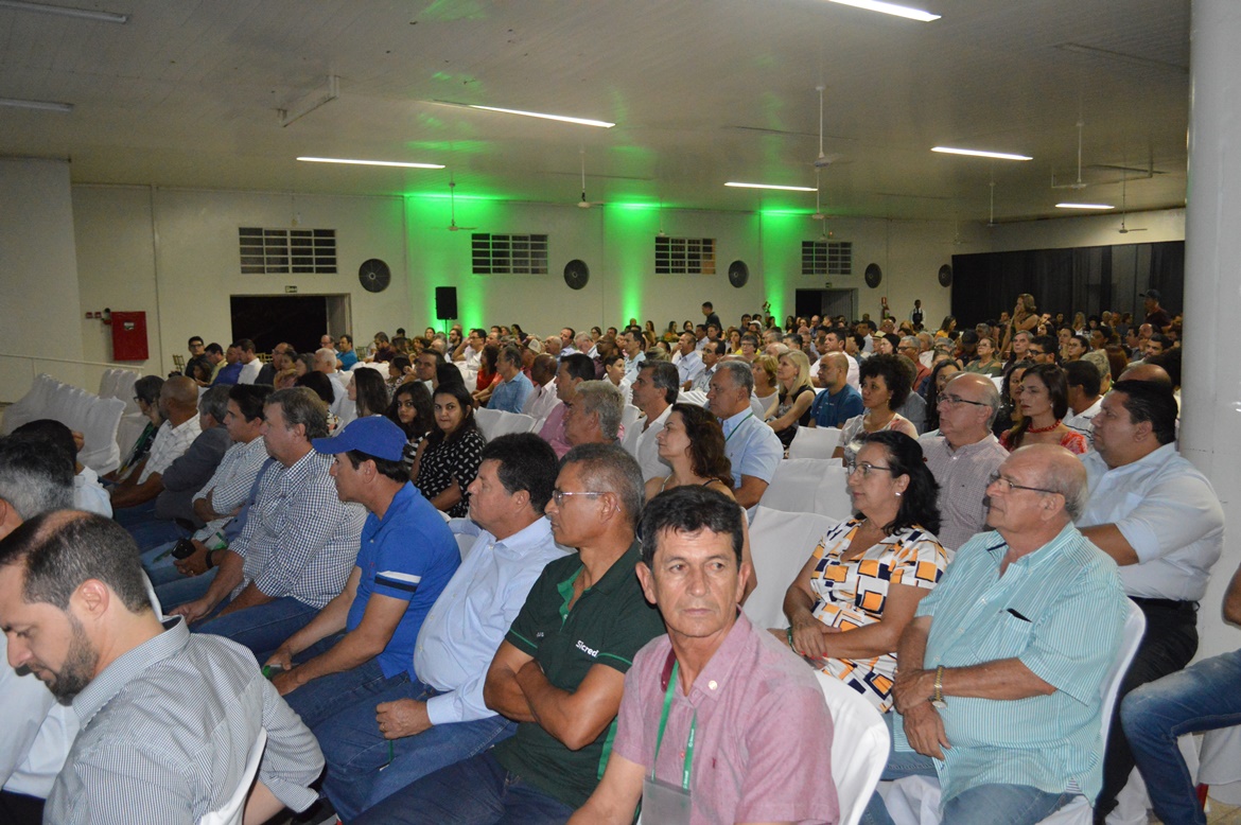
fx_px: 1033
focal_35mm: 30
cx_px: 620
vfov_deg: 43.5
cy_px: 412
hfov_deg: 62.0
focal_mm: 20
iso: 3200
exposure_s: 1/60
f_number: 3.8
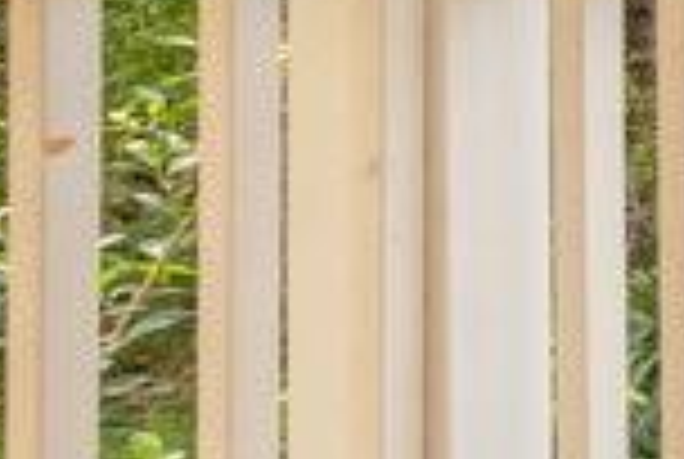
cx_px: 2038
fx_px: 1999
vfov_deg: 12.5
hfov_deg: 11.4
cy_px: -223
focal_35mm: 105
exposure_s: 1/100
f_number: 6.3
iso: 100
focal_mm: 16
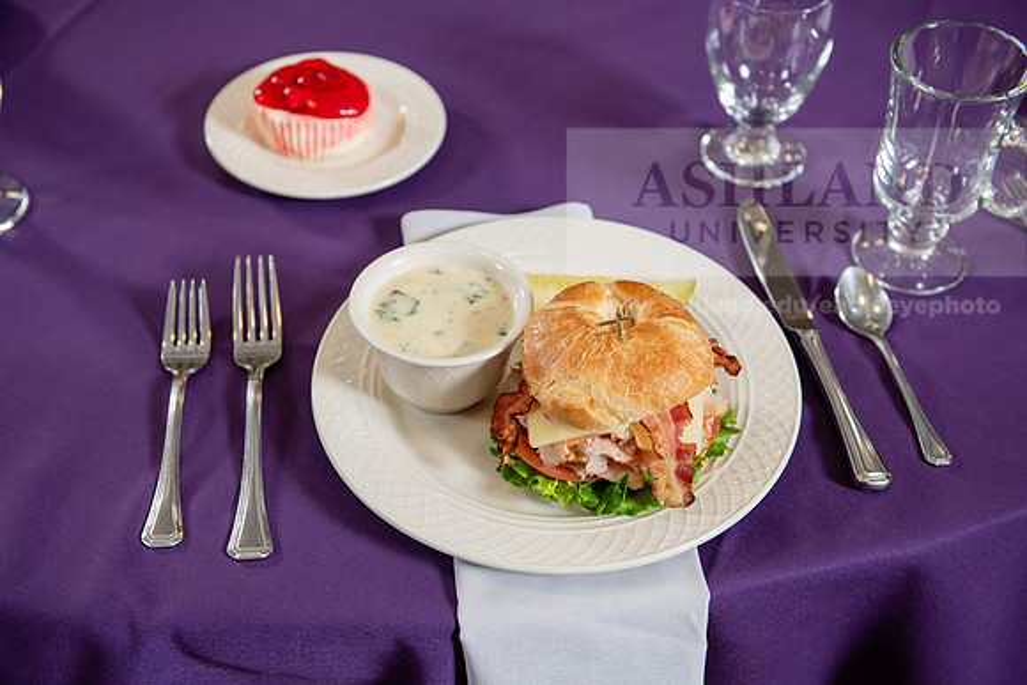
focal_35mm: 55
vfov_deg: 24.6
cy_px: 342
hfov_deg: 36.2
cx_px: 514
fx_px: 1569
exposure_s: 1/160
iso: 400
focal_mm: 55
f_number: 4
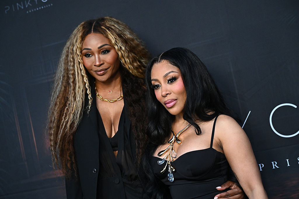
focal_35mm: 64
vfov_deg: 21.2
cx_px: 150
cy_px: 100
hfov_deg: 31.4
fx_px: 532
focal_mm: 64
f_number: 2.8
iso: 3200
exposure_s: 1/1000
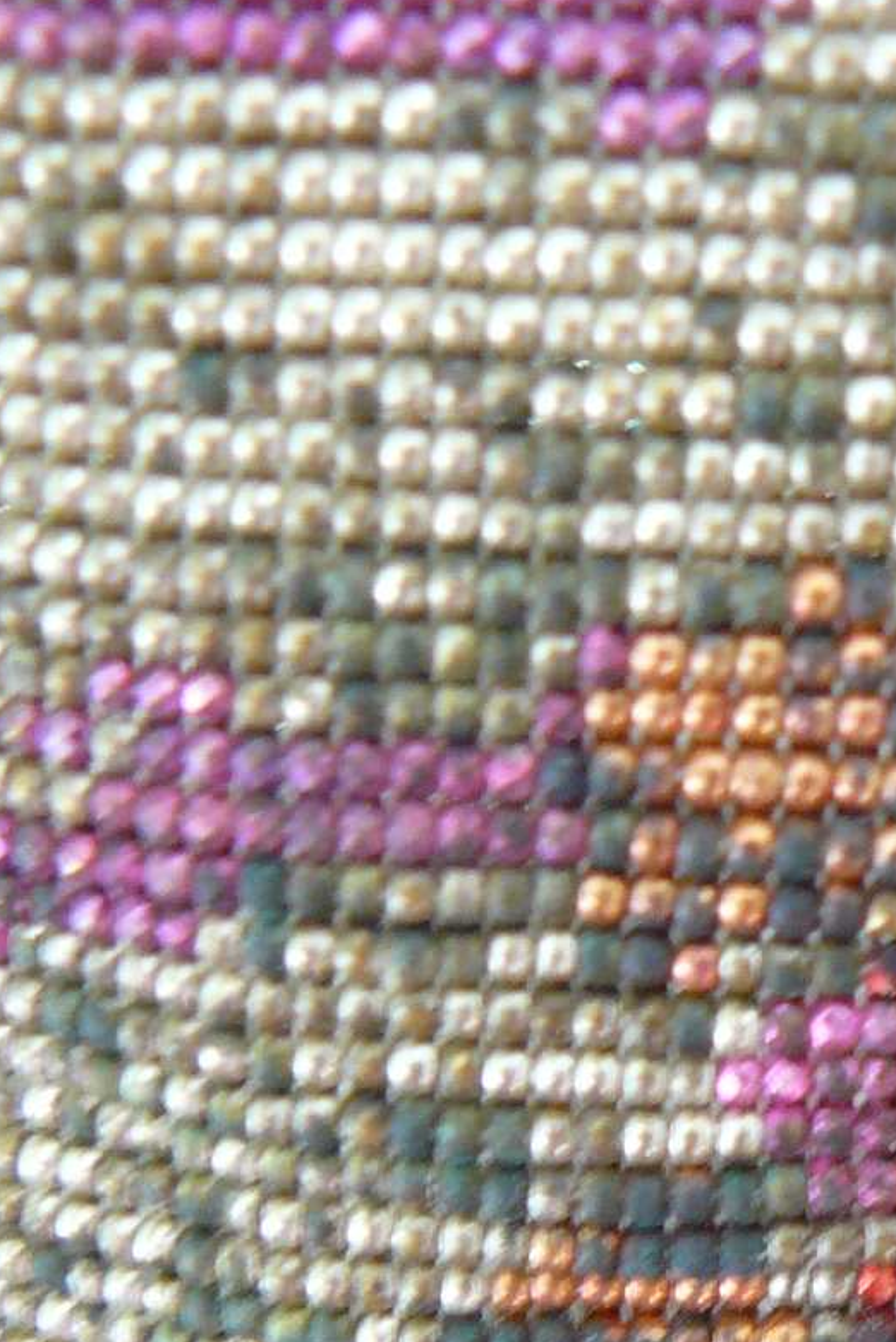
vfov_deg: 20.6
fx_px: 3655
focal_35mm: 98
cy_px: 1074
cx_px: 886
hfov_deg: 13.8
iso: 200
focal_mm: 6
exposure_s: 1/25
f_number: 2.8
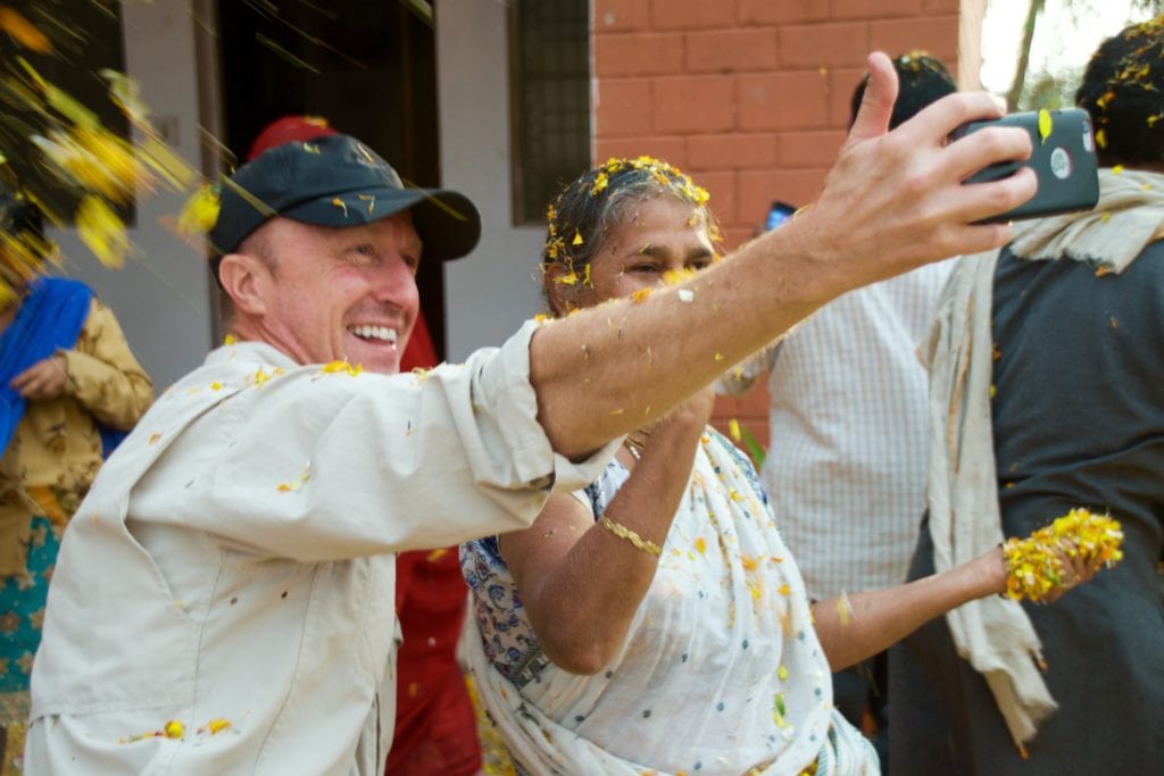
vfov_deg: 20.6
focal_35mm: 66
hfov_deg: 30.5
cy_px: 388
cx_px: 582
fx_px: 2134
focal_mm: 44
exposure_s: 1/60
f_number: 4.5
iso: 500
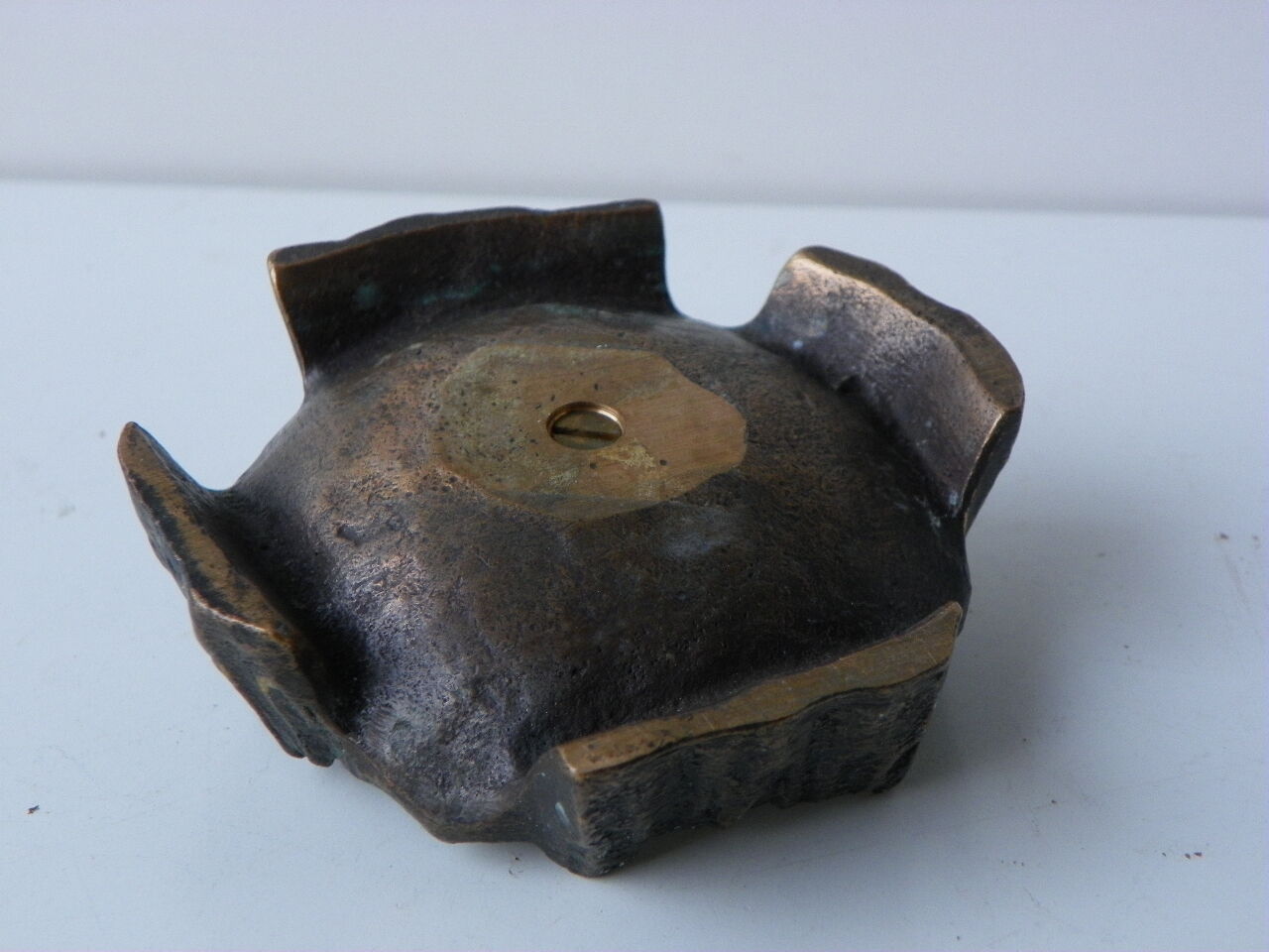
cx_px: 634
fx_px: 1906
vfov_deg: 28.0
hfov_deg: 36.8
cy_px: 476
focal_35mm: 52
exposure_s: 1/40
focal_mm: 9.2
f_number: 3.5
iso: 100
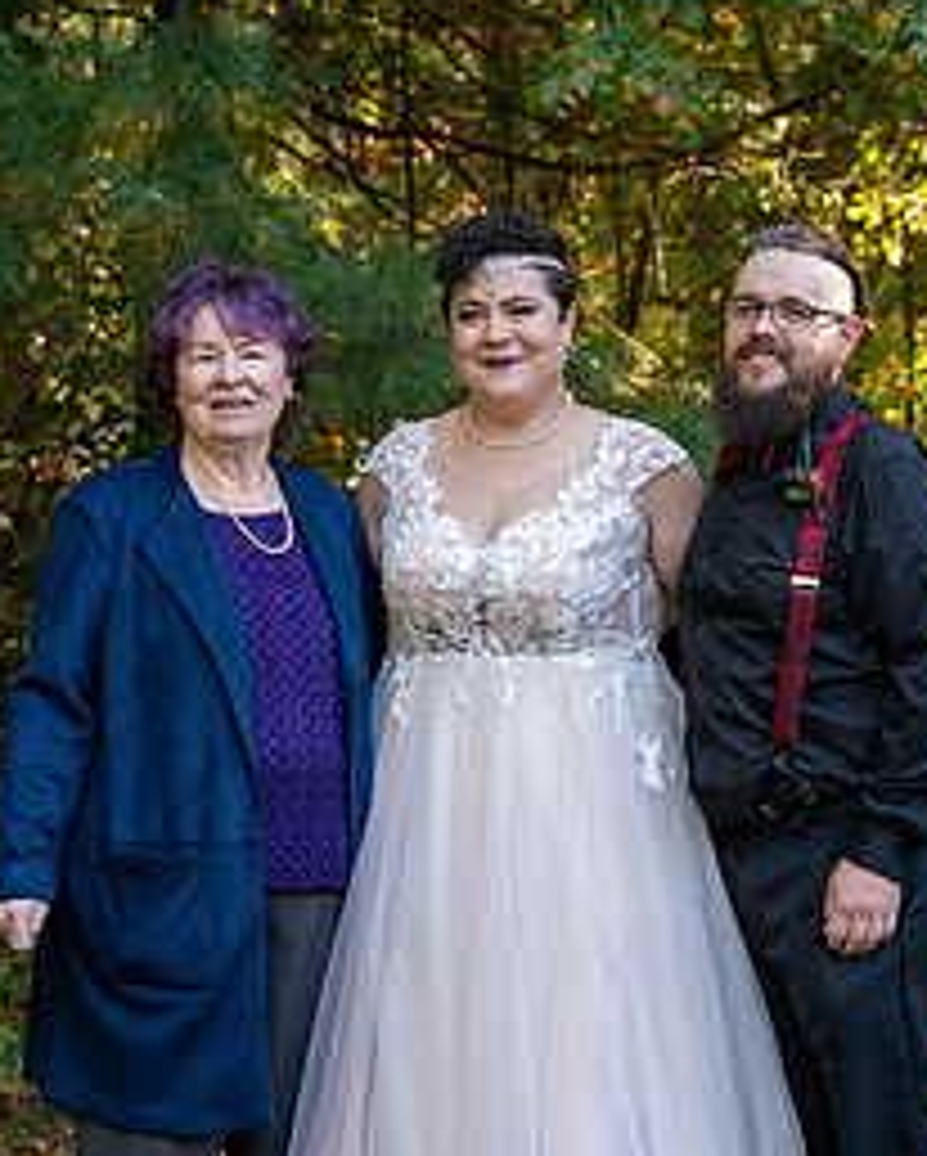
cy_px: 738
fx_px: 2809
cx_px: 511
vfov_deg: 23.2
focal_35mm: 82
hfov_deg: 18.7
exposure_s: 1/1600
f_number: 4.5
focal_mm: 50
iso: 6400
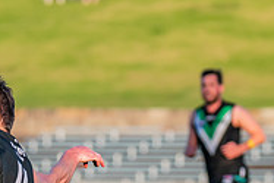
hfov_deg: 2.9
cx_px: -100
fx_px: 5408
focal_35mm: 710
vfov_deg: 1.9
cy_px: 225
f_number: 5.6
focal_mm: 220
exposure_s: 1/1600
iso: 800
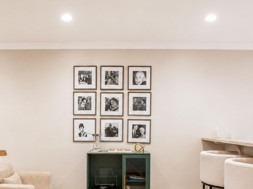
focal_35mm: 34
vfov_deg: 40.2
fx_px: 249
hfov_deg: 53.6
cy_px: 148
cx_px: 106
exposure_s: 1/15
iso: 100
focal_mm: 11.7
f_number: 2.8
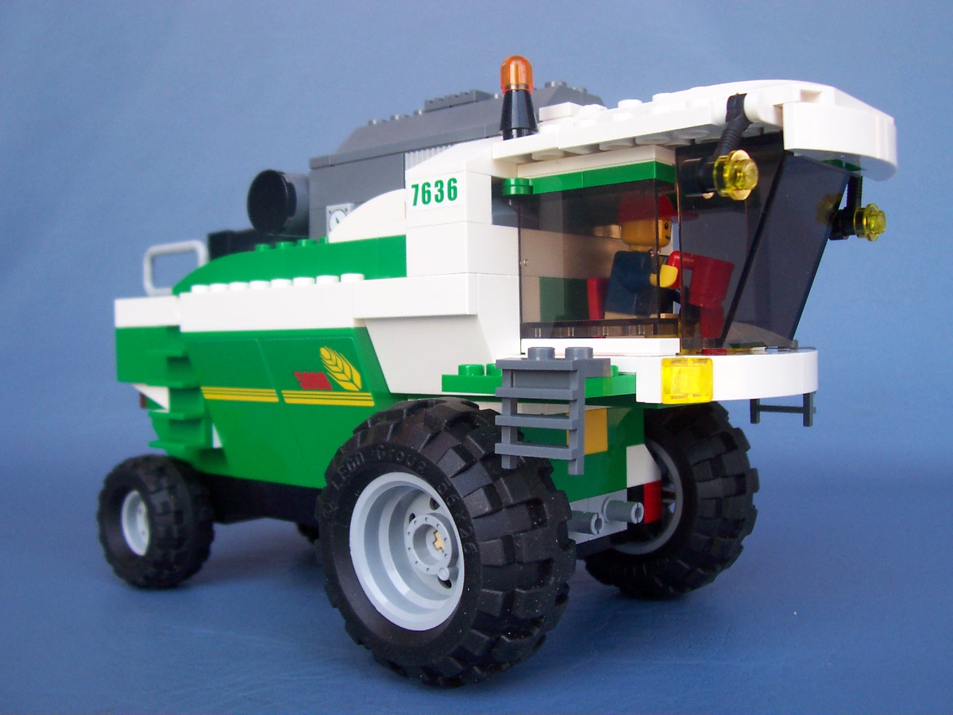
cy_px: 358
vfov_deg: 38.7
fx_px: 1019
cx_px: 476
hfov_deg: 50.1
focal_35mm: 37
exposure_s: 1/125
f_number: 2.8
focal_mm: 5.6
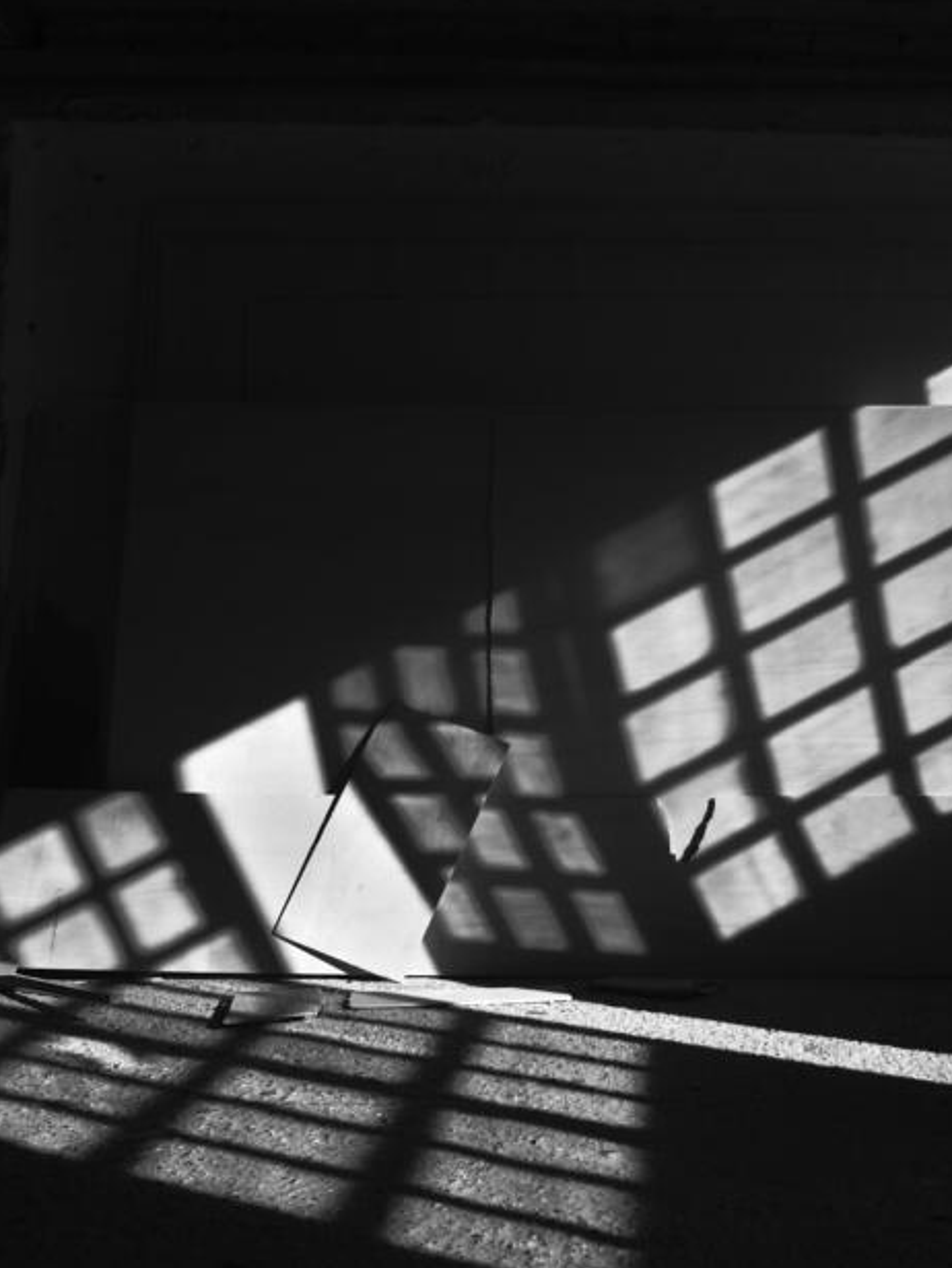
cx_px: 767
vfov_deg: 42.1
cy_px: 633
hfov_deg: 31.4
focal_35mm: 45
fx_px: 1648
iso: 100
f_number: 8
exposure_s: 1/320
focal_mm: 24
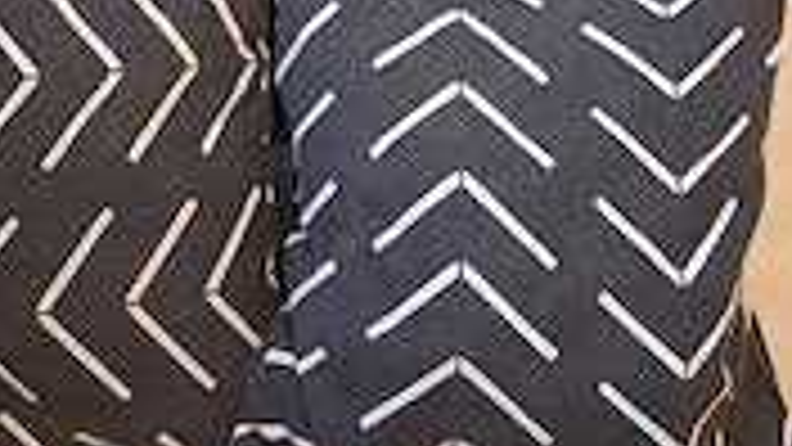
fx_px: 1197
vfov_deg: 18.2
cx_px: 302
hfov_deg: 36.4
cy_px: -266
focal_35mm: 57
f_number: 1.8
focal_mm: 5.54
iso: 320
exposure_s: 1/33
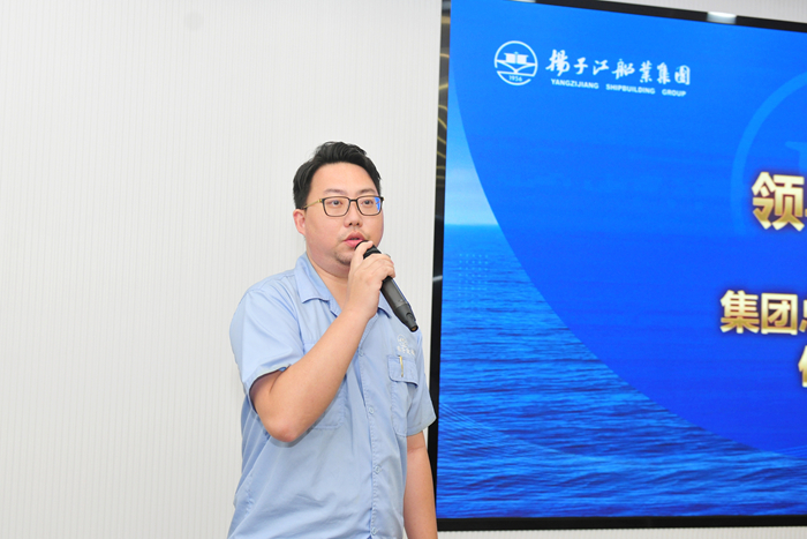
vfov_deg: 37.9
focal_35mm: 35
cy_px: 270
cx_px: 404
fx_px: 785
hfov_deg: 54.4
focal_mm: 35
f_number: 3.5
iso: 500
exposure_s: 1/200
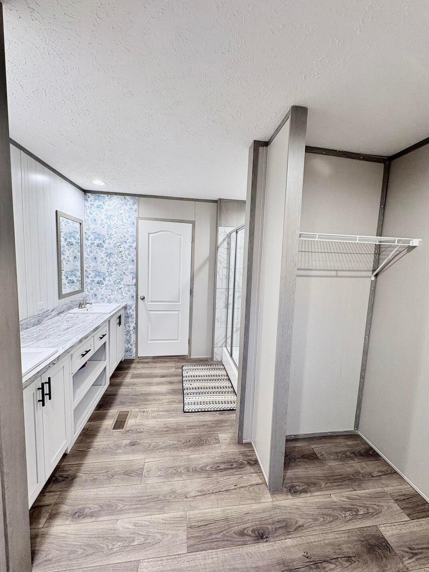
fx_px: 231
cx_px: 214
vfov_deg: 102.1
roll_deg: -2.4
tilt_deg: -6.3
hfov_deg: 85.7
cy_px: 286
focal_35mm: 14
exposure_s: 1/60
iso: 160
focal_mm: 2.22
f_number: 2.2
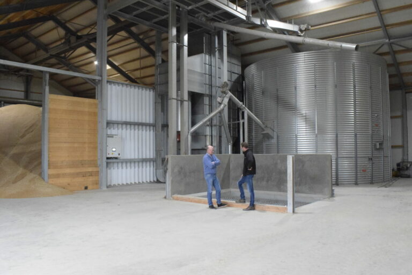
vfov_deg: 43.6
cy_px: 138
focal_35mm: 30
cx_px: 206
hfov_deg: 61.9
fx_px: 343
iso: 9000
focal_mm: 20
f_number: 14
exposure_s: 1/30
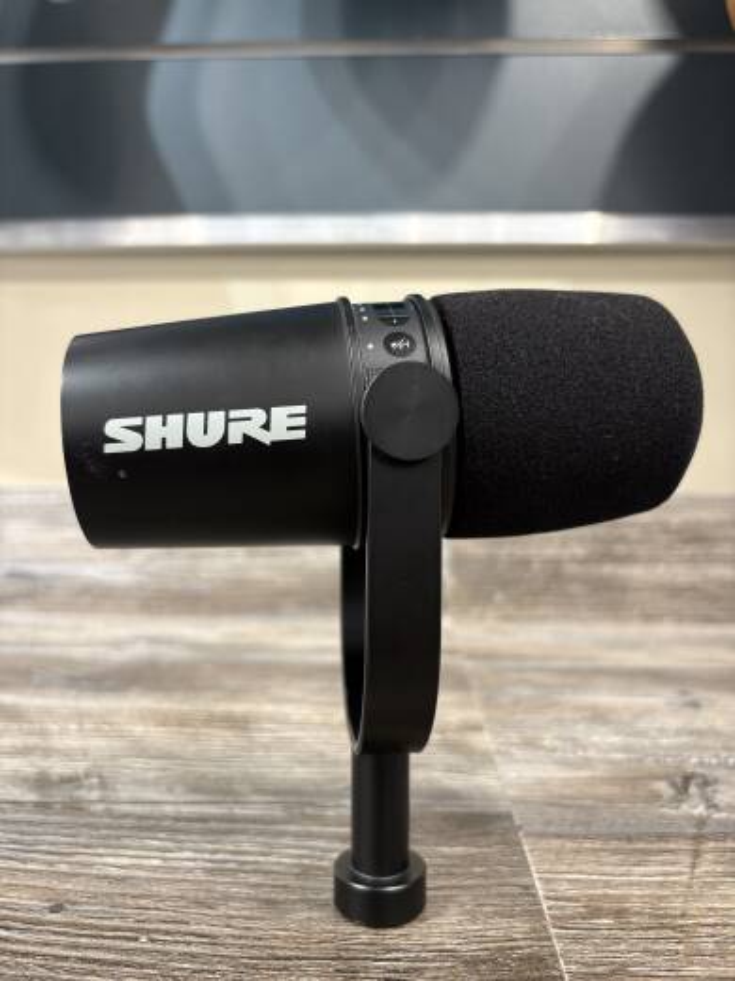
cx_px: 368
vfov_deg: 67.3
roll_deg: -0.3
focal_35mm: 26
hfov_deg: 53.1
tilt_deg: -0.8
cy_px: 490
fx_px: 736
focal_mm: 5.96
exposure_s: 1/60
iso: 125
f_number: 1.6
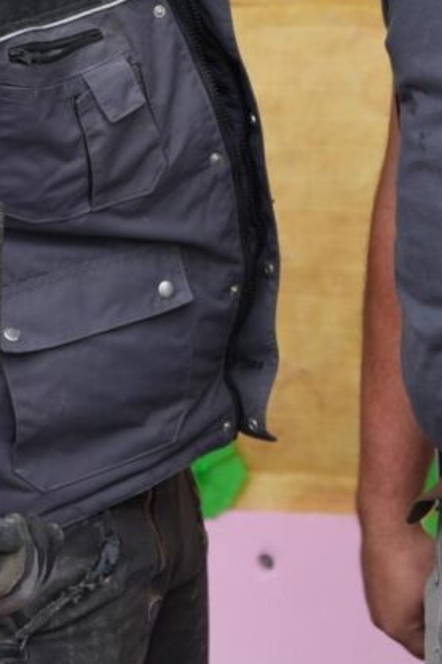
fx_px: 4847
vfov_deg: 7.8
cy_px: 21
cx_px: 164
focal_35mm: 263
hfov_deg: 5.2
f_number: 4
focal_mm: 95
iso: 250
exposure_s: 1/160
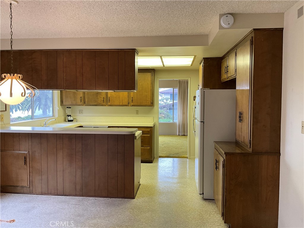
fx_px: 255
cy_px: 114
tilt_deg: -2.8
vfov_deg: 48.2
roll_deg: +0.1
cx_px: 152
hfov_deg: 61.7
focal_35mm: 29
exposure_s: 1/60
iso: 64
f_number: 1.8
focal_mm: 3
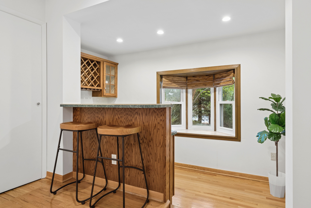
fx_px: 182
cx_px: 156
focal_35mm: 21
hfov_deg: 81.2
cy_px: 104
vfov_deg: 59.6
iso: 800
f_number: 8
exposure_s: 1/10
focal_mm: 21
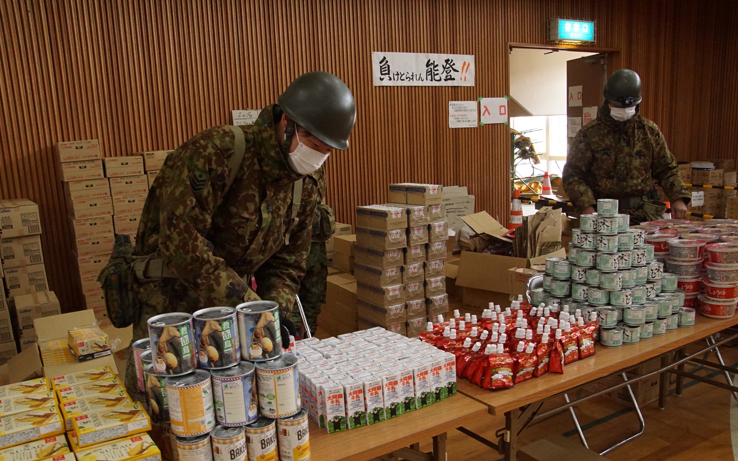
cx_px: 371
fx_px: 623
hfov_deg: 61.2
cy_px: 248
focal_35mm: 31
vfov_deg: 40.6
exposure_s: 1/30
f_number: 6.3
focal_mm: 20
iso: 3200
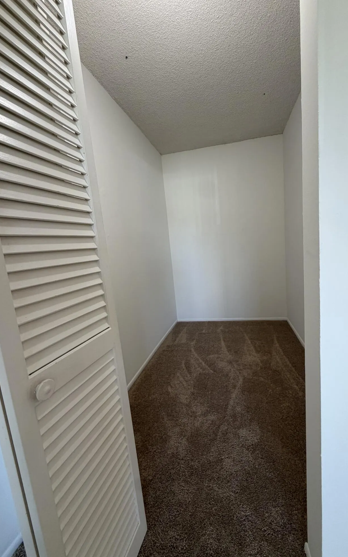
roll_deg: +5.5
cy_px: 279
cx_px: 186
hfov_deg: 74.7
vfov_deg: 101.5
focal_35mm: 15
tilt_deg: -8.5
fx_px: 228
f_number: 2.2
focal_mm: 2.22
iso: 160
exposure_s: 1/60
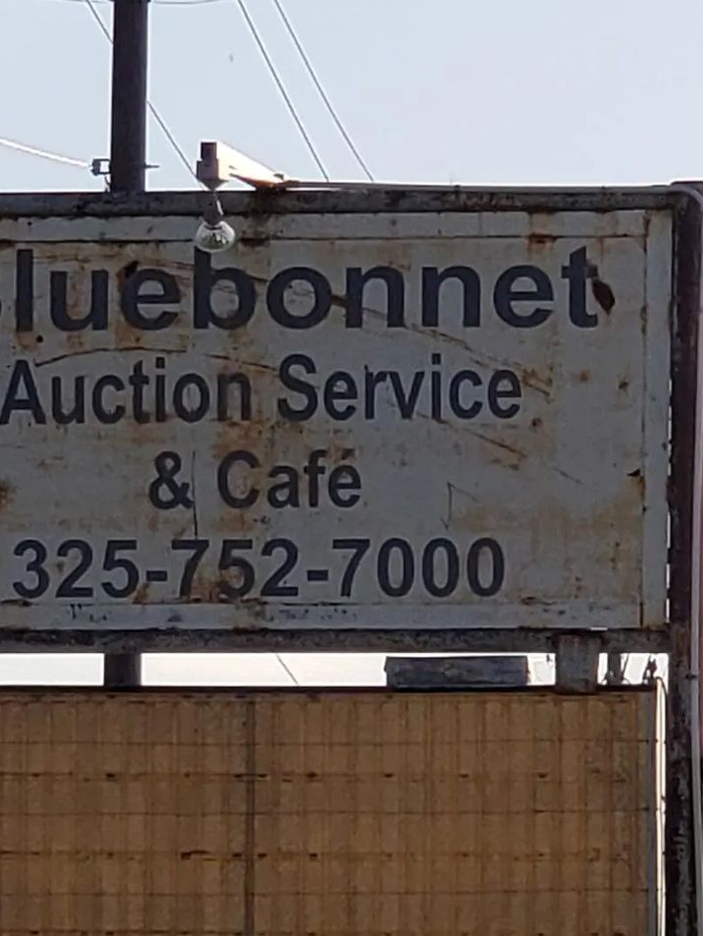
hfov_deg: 19.6
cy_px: 611
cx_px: 291
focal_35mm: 75
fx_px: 2030
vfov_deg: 25.9
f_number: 2.4
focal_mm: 6
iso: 32
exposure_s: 1/1011
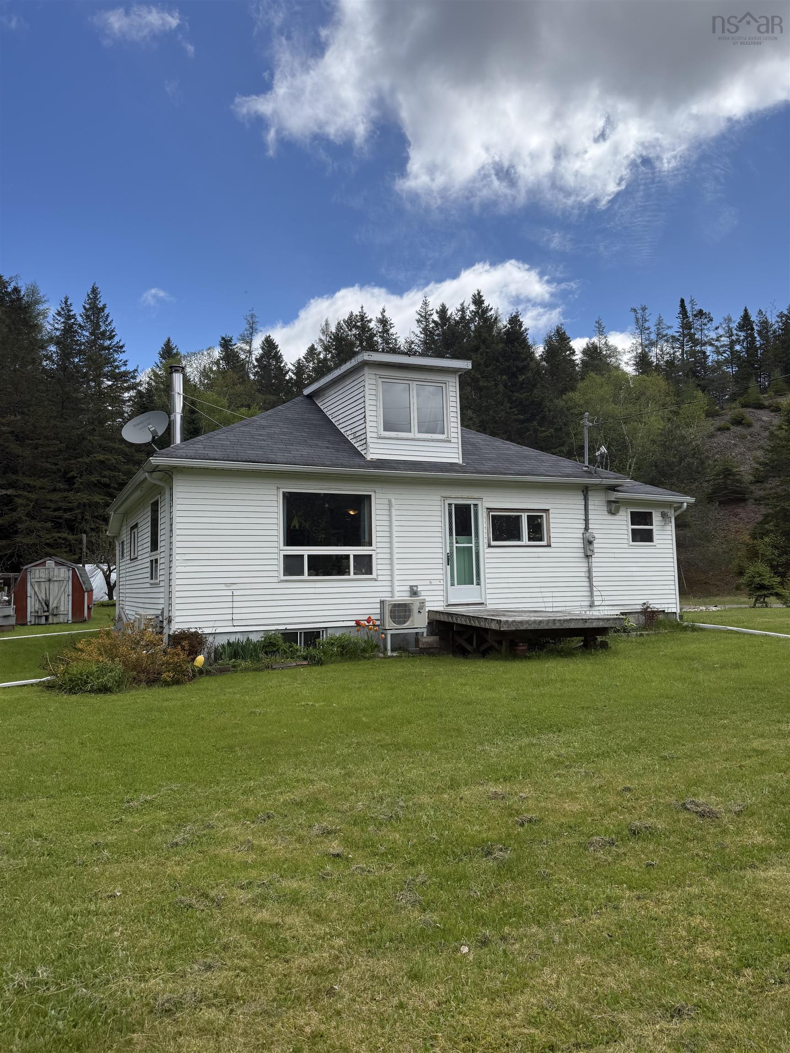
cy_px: 526
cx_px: 395
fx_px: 730
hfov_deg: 56.8
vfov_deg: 71.6
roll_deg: +1.1
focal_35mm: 24
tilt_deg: +5.8
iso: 100
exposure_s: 1/4975
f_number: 1.78
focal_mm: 6.76
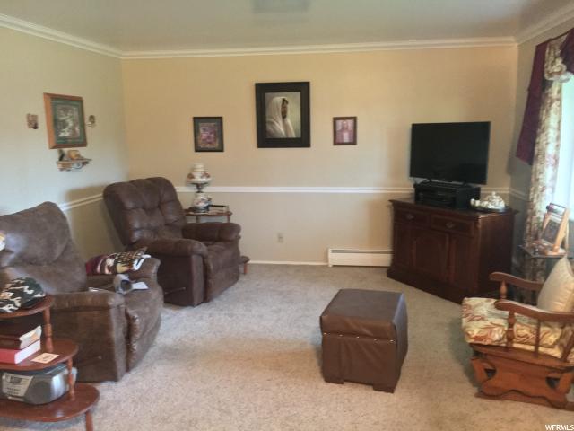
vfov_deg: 48.2
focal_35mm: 29
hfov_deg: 61.7
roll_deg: +1.3
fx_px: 481
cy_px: 216
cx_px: 287
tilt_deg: -10.2
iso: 400
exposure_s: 1/15
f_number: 2.2
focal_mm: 4.15
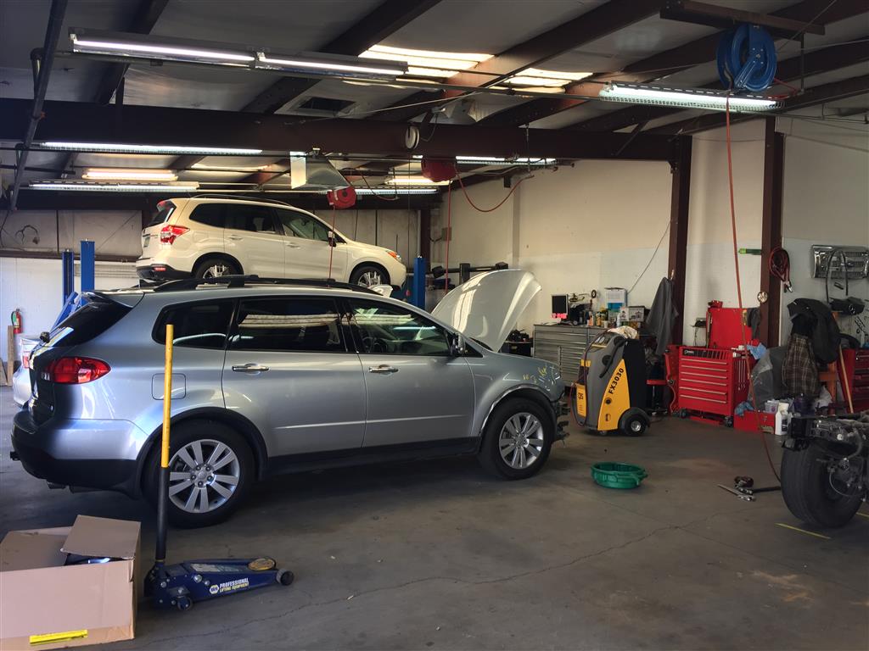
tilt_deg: -2.0
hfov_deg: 61.7
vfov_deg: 48.2
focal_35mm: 29
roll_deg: -2.0
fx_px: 728
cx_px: 434
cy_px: 326
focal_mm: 4.15
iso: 40
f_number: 2.2
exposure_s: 1/60
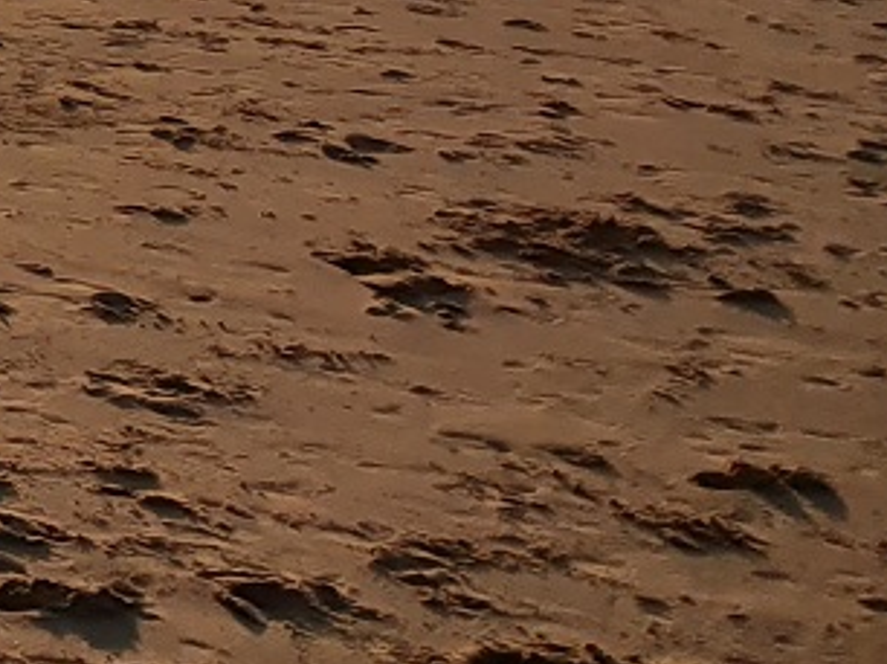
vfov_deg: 11.3
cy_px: -625
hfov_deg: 13.0
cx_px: -1151
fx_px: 3072
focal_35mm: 120
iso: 50
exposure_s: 1/4320
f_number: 2.4
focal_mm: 4.32
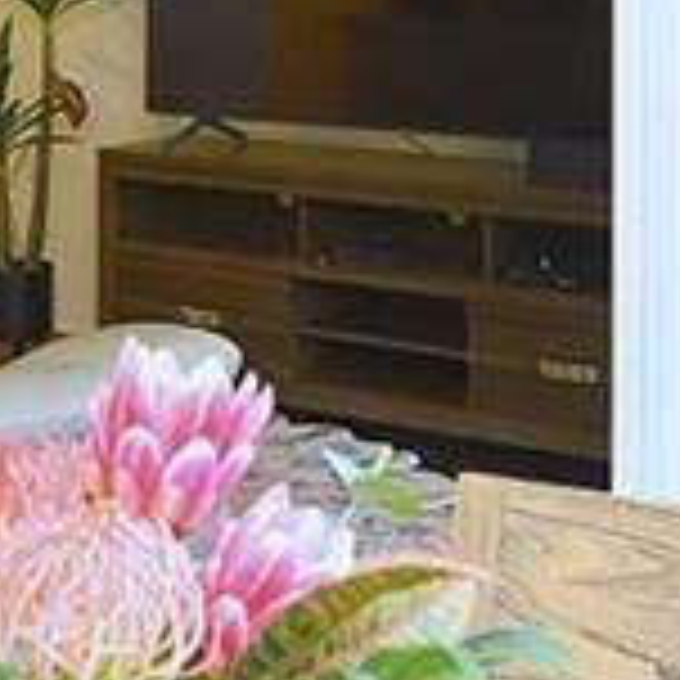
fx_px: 2045
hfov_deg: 18.3
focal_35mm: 92
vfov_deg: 18.1
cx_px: -41
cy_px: -106
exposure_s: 1/60
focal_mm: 16
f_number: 4
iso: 800
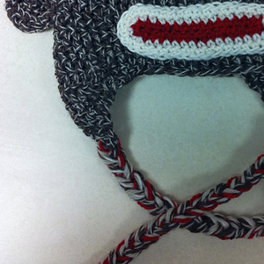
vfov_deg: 25.7
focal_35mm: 66
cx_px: 195
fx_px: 569
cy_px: 62
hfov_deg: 25.8
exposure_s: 1/17
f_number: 2.8
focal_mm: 3.85
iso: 80
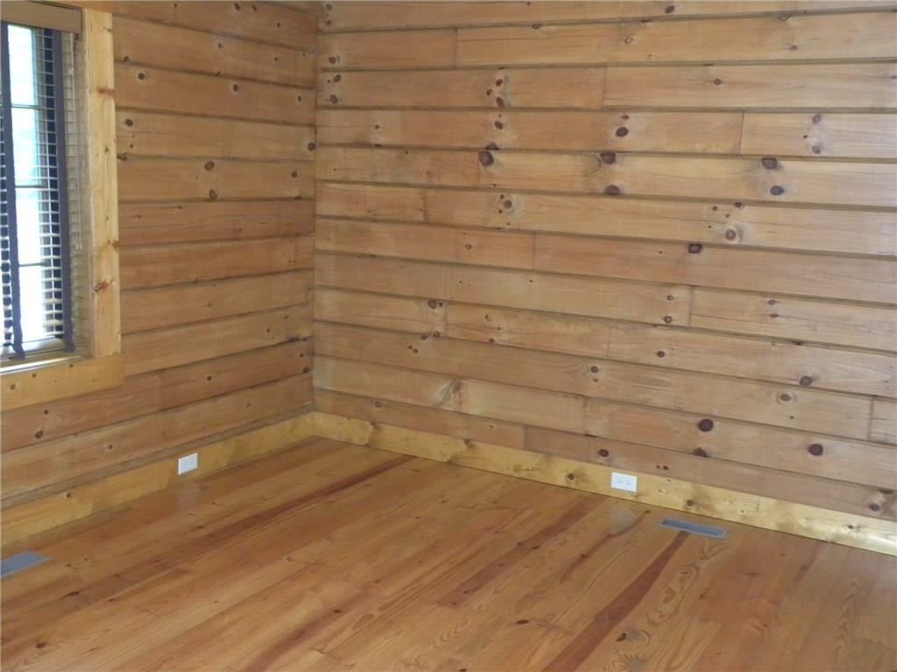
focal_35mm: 37
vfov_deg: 38.7
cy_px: 336
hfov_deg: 50.1
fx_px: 959
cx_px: 448
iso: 400
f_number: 3.2
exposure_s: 1/30
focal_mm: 6.6
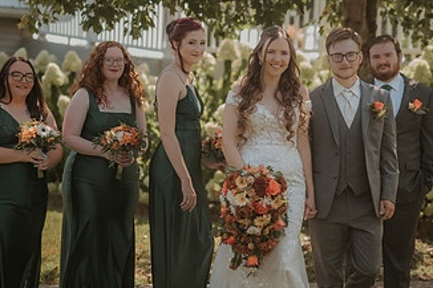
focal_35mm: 94
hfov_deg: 21.7
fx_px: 1130
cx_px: 218
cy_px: 174
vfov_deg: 14.5
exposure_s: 1/6400
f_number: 1.8
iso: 640
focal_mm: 50
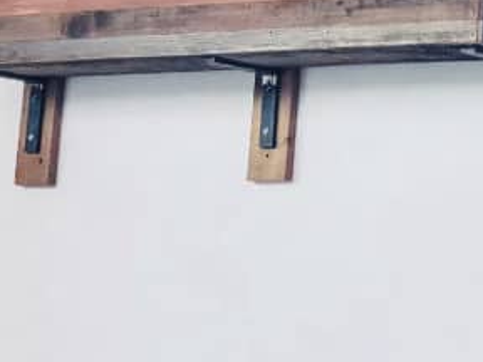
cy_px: -171
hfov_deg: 10.3
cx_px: 738
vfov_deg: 7.9
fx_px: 2581
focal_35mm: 185
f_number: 2.4
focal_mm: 6
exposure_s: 1/60
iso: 25
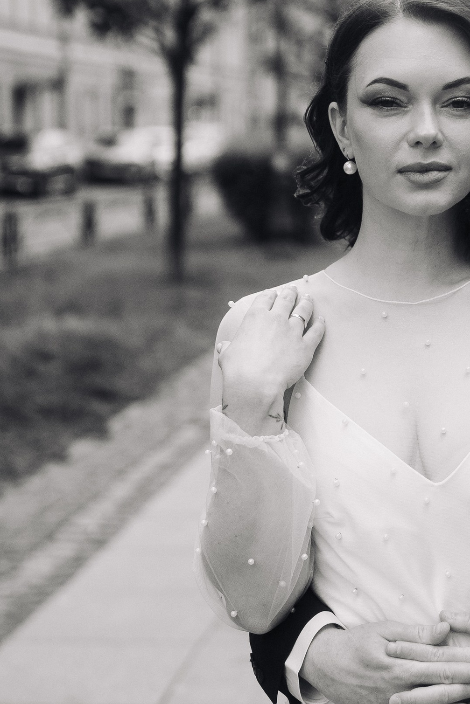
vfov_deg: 22.9
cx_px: 506
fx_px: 1742
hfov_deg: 15.0
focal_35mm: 89
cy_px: 397
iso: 320
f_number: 1.8
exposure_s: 1/1250
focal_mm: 35
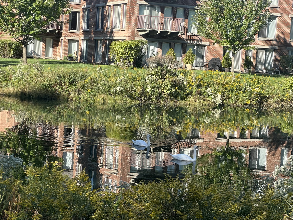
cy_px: 110
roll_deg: -3.5
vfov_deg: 19.1
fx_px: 652
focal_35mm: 77
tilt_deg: -4.3
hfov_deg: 25.3
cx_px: 146
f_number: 2.8
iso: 32
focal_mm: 9
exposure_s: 1/296
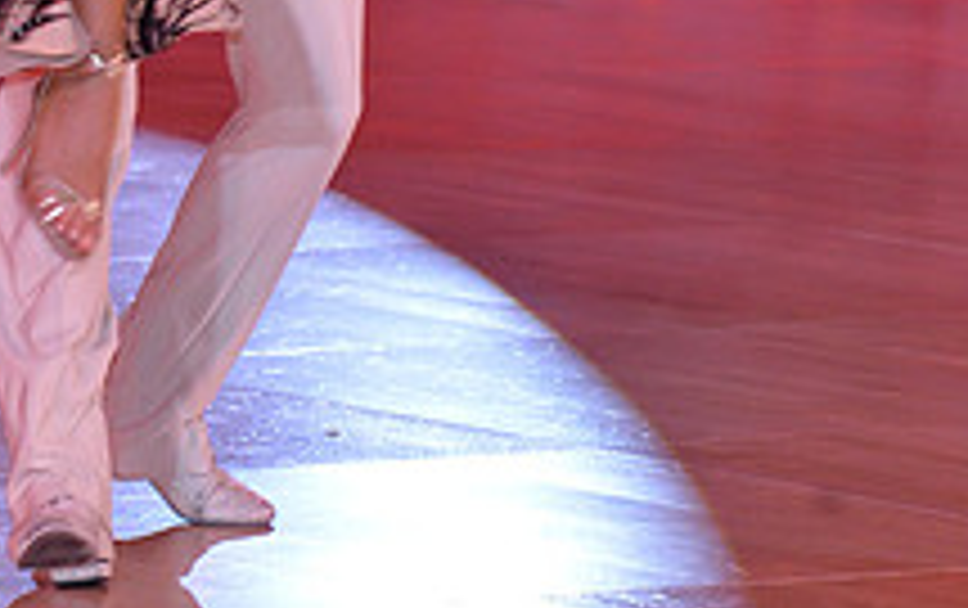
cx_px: 290
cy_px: -275
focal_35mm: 466
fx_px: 12310
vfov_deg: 2.8
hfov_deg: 4.5
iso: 2000
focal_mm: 170
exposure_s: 1/250
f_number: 5.6
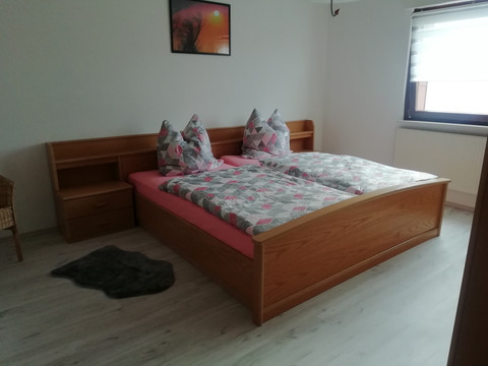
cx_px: 244
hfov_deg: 67.3
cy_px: 183
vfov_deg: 53.1
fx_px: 367
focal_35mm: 26
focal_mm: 3.46
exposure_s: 1/33.3
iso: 125
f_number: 2.2
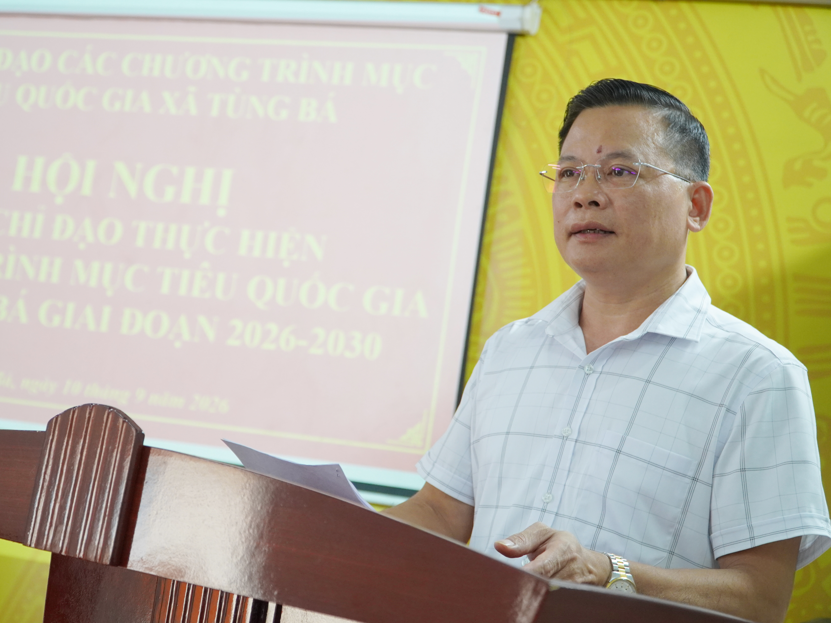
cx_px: 366
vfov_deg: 26.8
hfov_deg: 35.2
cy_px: 308
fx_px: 1310
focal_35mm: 55
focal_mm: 33
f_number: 4
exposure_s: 1/160
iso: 1600
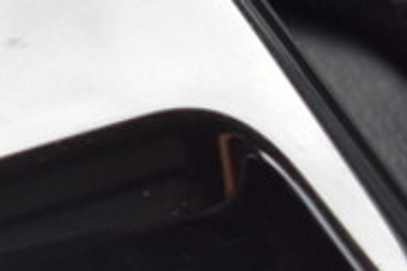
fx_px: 2824
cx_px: -906
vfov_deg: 5.3
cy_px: -356
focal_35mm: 250
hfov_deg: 7.1
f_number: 4.5
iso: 400
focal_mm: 22
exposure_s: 1/80
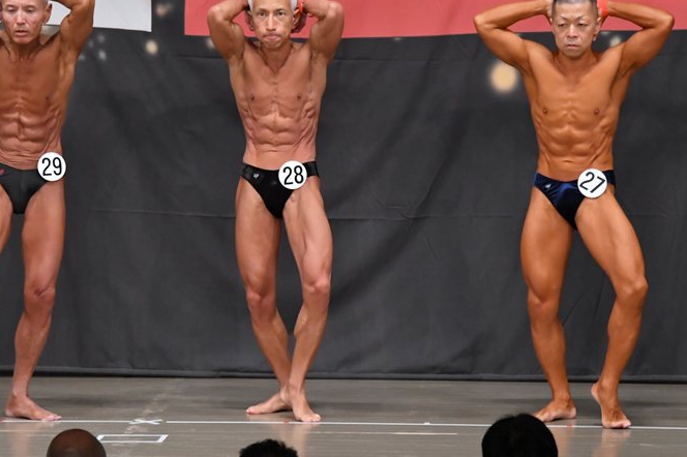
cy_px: 194
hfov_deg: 7.4
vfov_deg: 4.9
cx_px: 331
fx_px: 5340
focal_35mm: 280
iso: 5000
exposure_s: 1/400
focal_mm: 160
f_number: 5.6
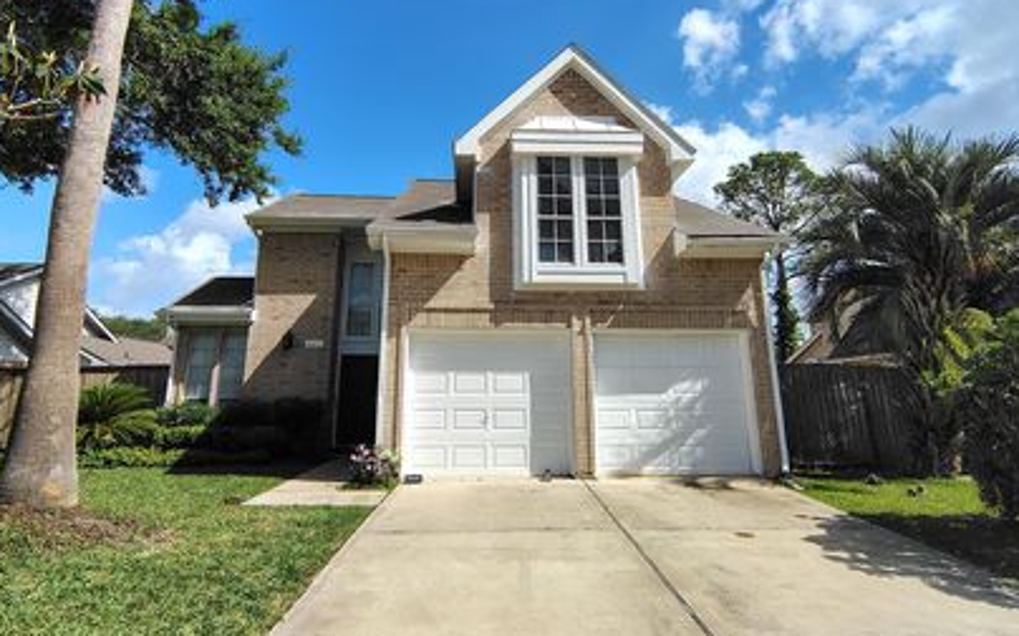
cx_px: 502
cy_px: 236
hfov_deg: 82.3
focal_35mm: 21
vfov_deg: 56.5
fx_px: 583
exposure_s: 1/1320
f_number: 2.2
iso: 100
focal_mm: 2.13
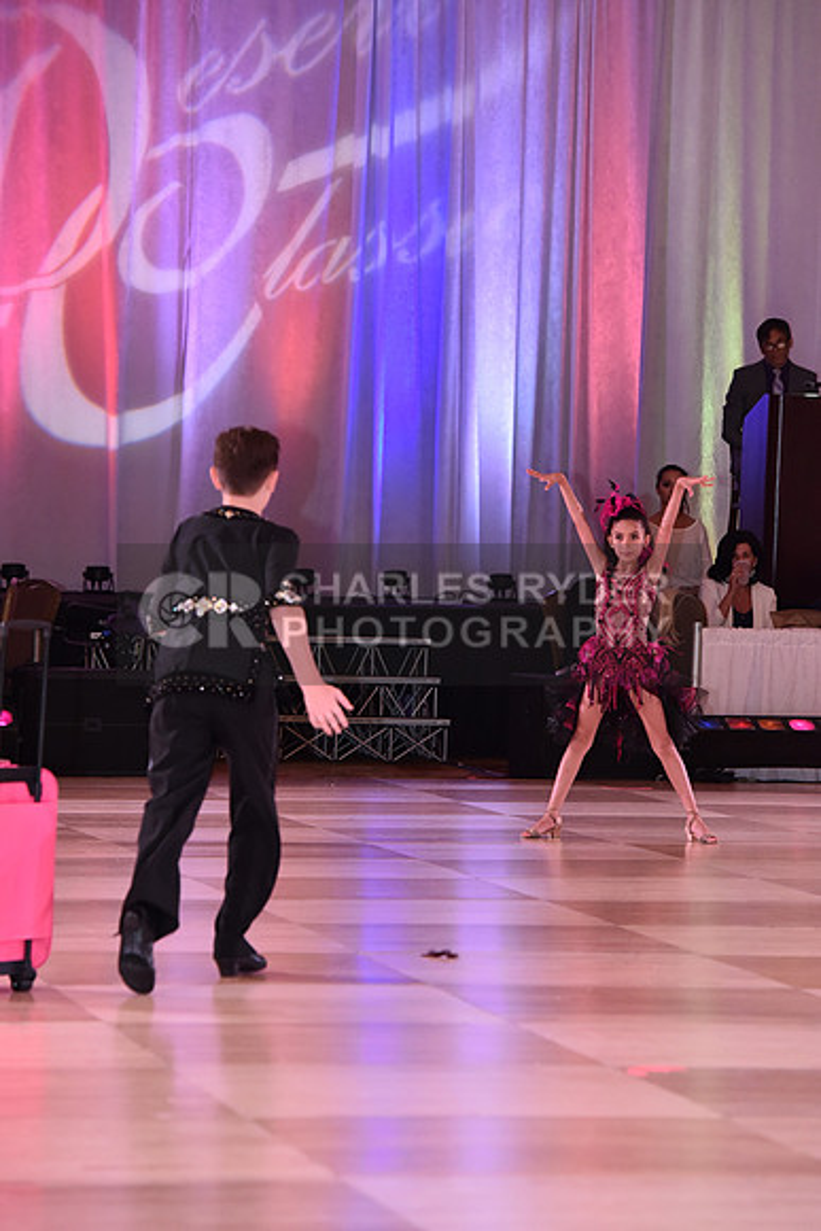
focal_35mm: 155
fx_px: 5299
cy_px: 616
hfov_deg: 8.9
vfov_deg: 13.2
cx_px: 410
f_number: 5.6
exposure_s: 1/250
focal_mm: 155
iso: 2000
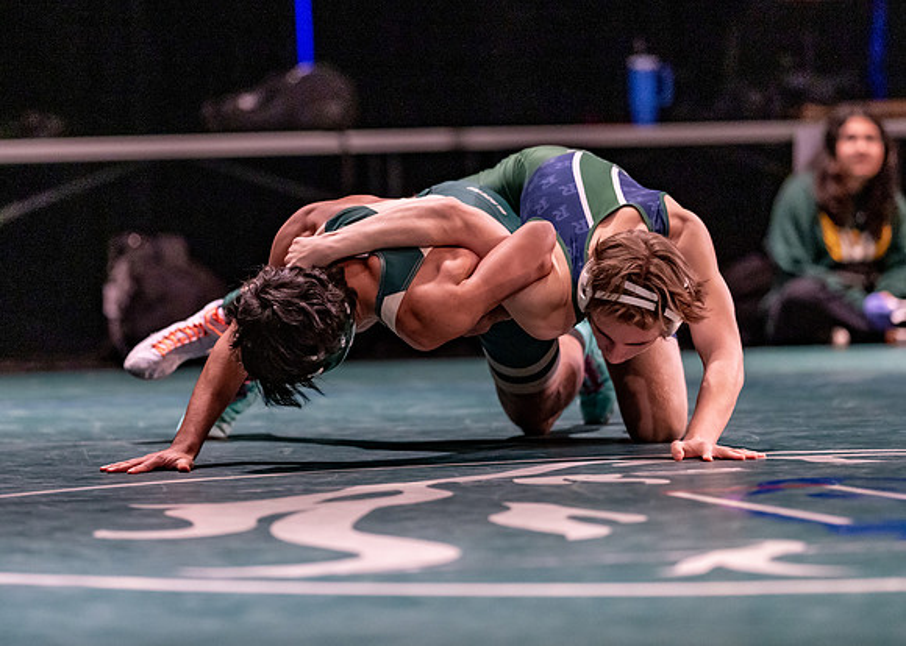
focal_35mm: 192
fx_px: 4942
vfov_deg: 7.5
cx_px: 393
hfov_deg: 10.5
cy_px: 247
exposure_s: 1/800
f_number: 1.8
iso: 2000
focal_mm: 135
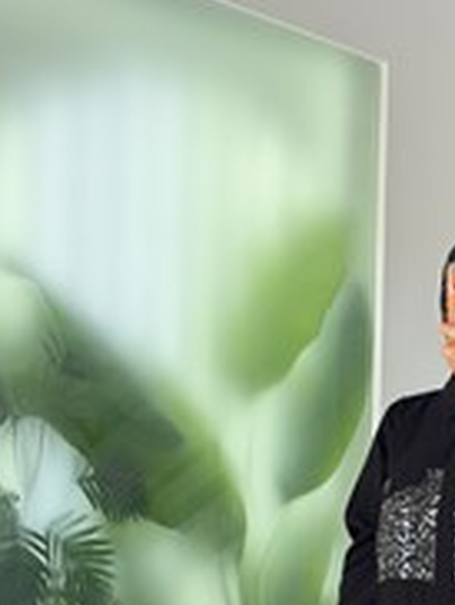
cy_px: 623
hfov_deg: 13.4
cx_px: 475
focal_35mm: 109
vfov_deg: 17.5
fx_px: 1906
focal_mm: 6.76
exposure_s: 1/189
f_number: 1.78
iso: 64
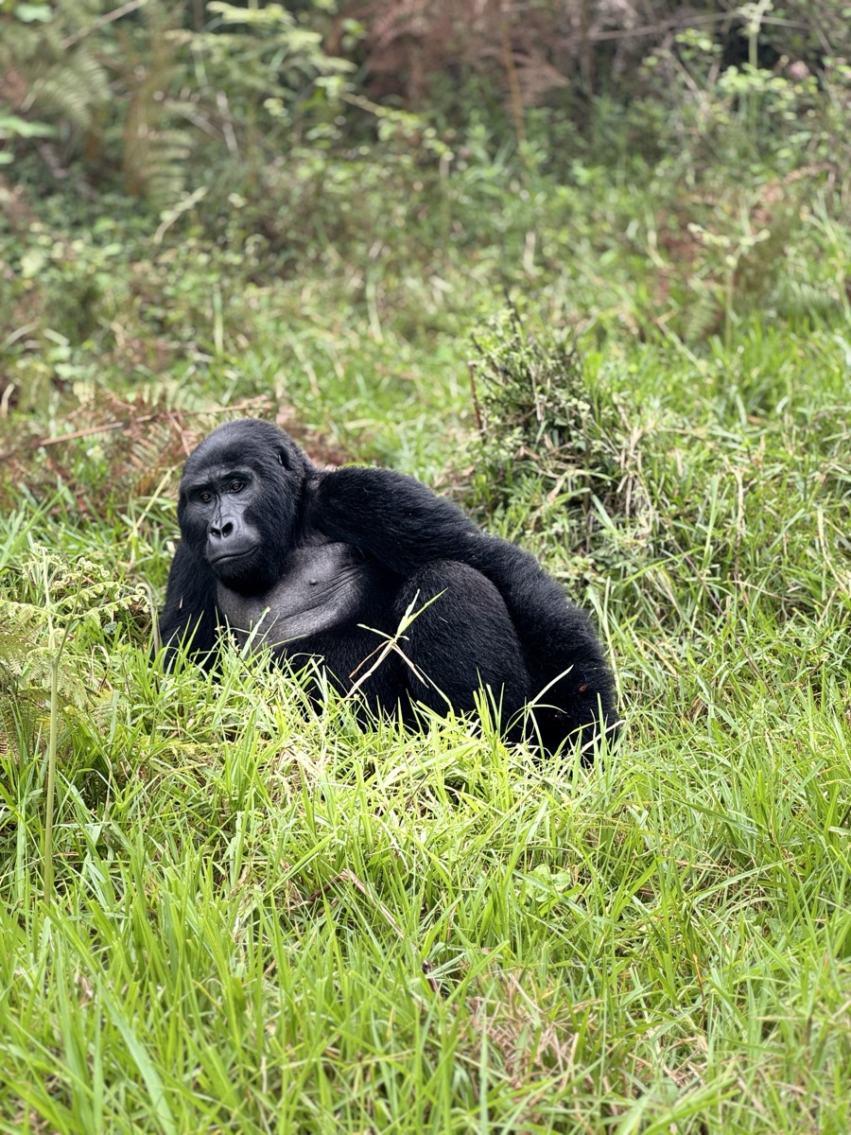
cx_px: 426
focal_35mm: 77
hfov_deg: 19.1
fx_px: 2524
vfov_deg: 25.3
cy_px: 568
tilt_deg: -0.6
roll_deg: -1.4
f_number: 2.8
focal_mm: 9
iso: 40
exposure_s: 1/99
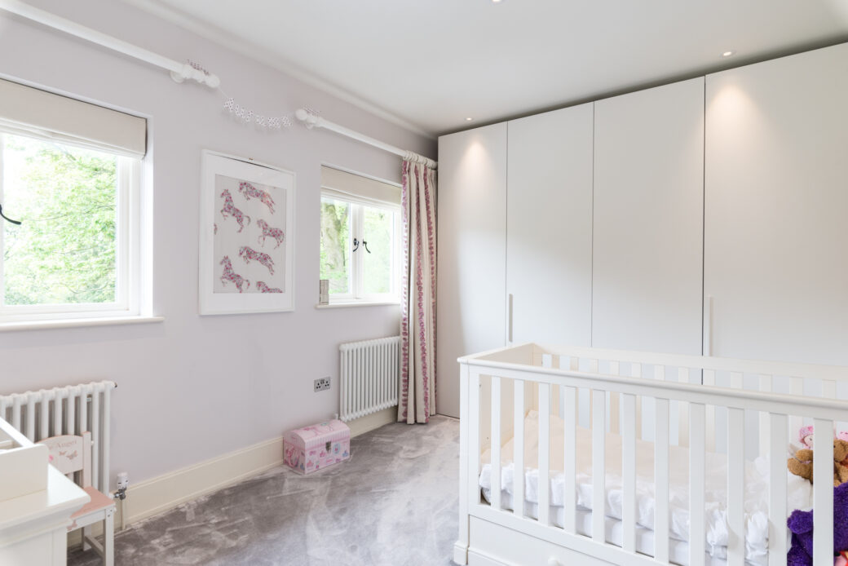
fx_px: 448
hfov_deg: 86.9
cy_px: 283
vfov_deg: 64.6
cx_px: 424
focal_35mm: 19
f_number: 9
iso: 200
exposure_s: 1/2
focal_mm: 19
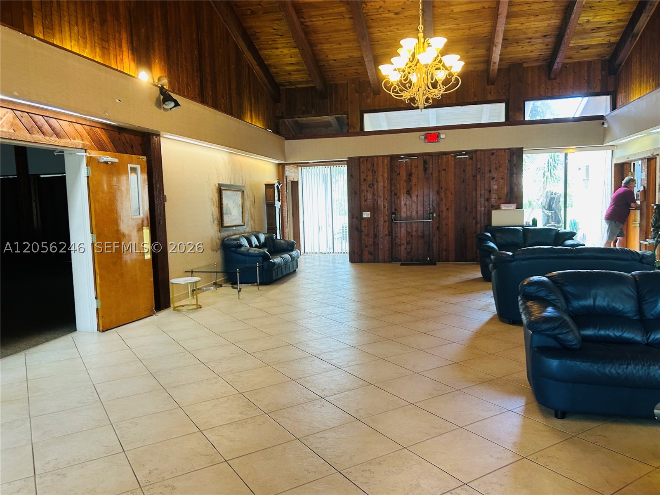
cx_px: 330
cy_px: 248
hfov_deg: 67.3
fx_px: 496
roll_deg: +2.9
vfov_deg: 53.1
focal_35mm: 26
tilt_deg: -4.1
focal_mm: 5.7
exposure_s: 1/60
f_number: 1.5
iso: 125
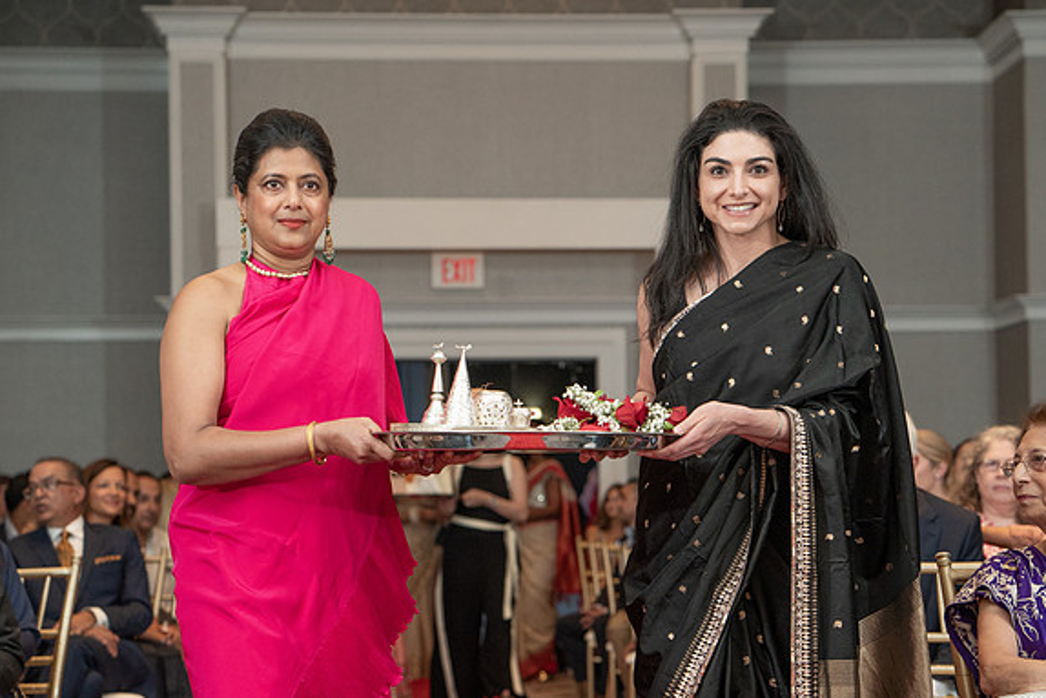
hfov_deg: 21.2
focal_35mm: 96
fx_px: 2790
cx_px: 583
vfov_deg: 14.3
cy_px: 388
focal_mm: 85
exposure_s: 1/250
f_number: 4.5
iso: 2000
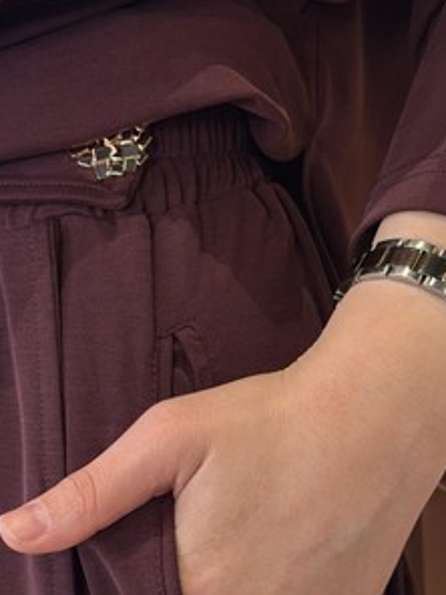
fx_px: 1151
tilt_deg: -24.9
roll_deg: +1.0
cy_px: 373
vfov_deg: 28.9
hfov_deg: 21.9
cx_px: 159
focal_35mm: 67
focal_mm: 6.76
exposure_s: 1/50
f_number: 1.78
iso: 250
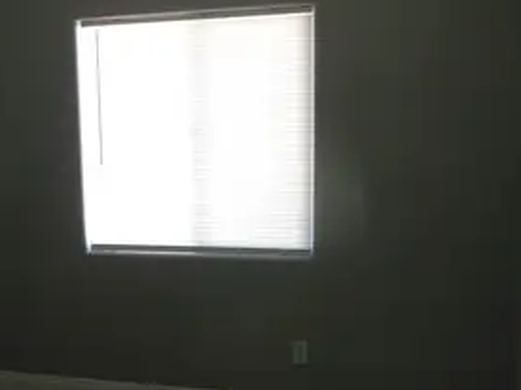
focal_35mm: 48
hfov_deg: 39.6
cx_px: 218
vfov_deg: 30.1
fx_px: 722
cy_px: 252
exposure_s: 1/50
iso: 400
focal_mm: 6
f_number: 3.5
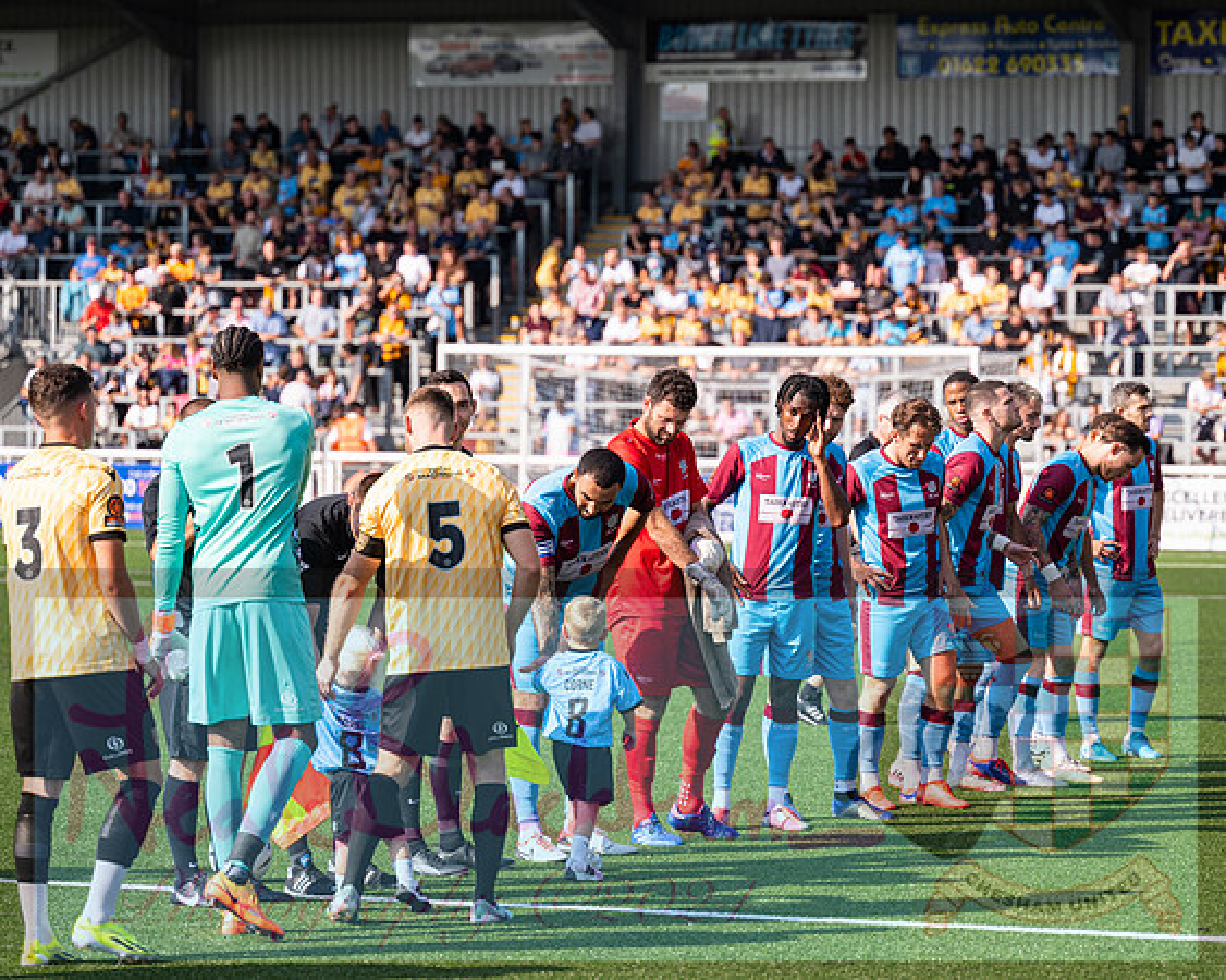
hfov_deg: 12.2
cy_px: 490
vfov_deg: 9.8
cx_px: 736
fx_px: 5719
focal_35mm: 158
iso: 200
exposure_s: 1/1600
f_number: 4
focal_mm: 140
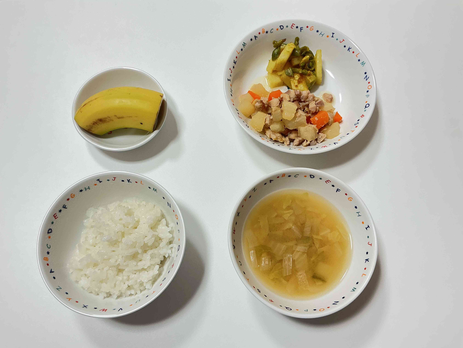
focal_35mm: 29
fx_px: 388
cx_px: 232
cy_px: 174
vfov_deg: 48.2
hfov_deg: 61.7
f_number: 1.8
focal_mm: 3
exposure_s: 1/50
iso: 40
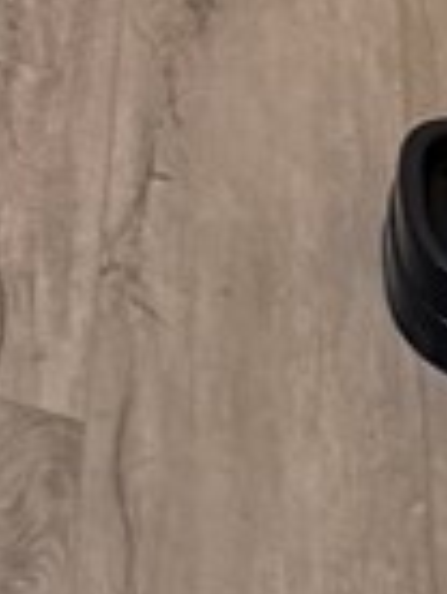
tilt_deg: -7.9
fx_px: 3055
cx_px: -1118
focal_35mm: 178
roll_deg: +0.1
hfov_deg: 7.0
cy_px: -1455
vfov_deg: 8.4
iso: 320
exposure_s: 1/60
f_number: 1.78
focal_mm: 6.76
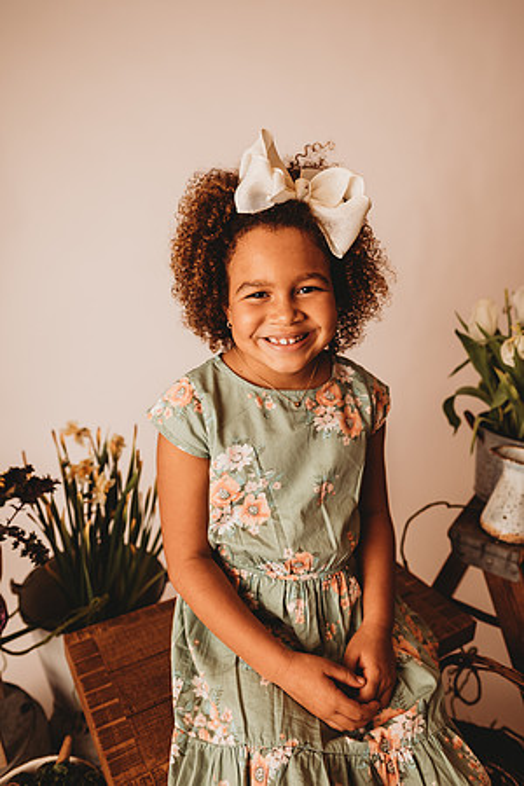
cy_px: 393
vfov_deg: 73.7
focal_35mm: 24
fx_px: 524
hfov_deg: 53.1
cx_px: 262
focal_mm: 24
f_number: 2.5
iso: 100
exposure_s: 1/160
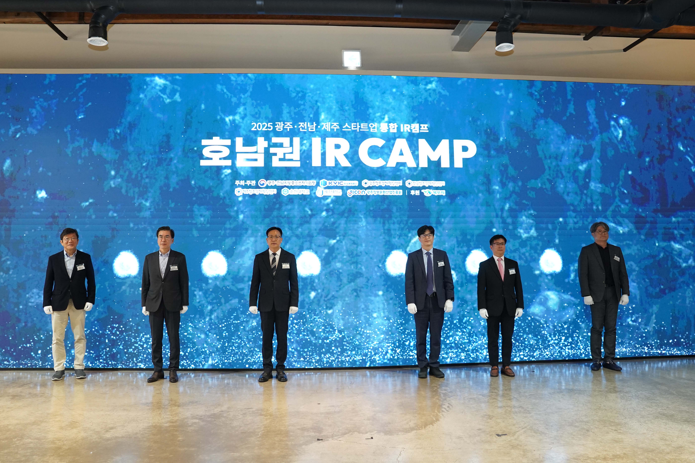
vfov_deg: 49.5
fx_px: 502
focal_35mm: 26
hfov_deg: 69.4
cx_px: 331
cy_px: 224
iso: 4000
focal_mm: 24
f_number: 4
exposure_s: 1/160
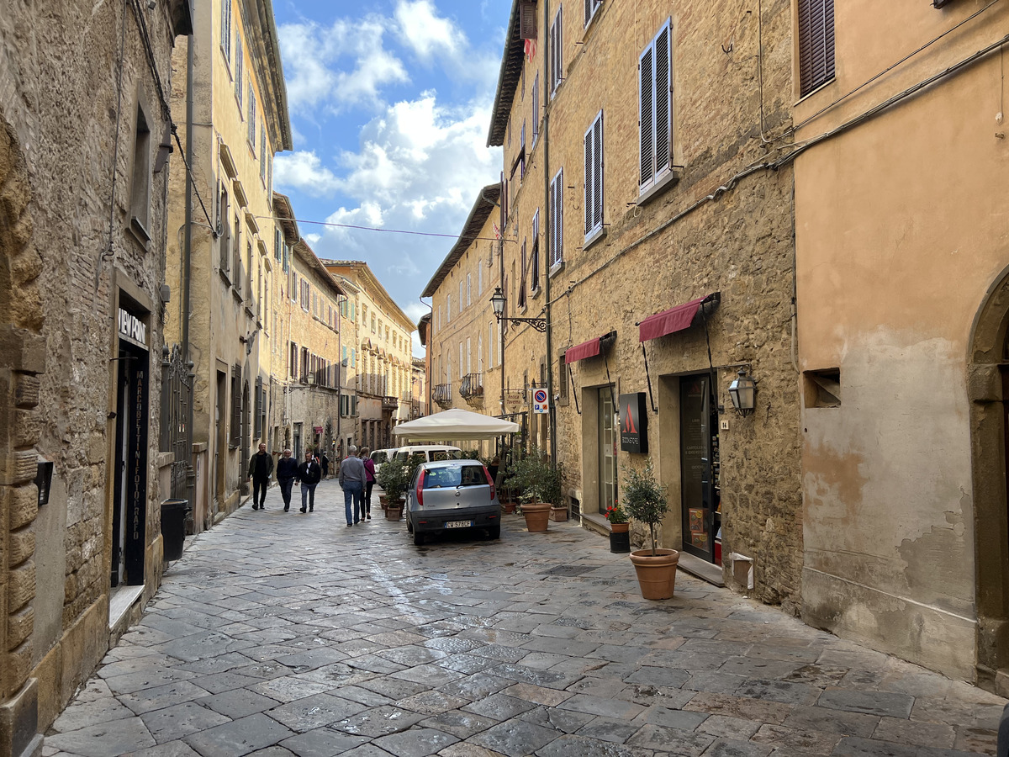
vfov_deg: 53.1
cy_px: 378
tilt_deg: +3.1
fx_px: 758
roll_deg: +0.2
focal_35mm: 26
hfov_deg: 67.3
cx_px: 504
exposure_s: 1/909
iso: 50
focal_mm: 5.7
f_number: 1.5
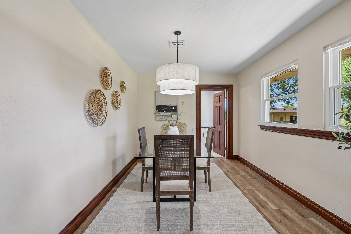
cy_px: 117
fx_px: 156
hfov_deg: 96.7
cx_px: 176
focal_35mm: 16
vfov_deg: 73.7
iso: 200
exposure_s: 1/10
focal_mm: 16
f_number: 8
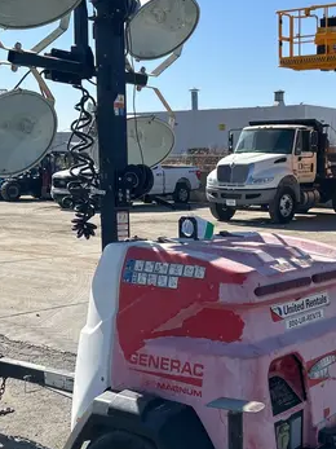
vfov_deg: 34.7
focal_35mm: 55
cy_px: 285
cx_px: 236
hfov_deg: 26.3
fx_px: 712
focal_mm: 5.7
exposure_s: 1/4831
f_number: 1.5
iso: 50
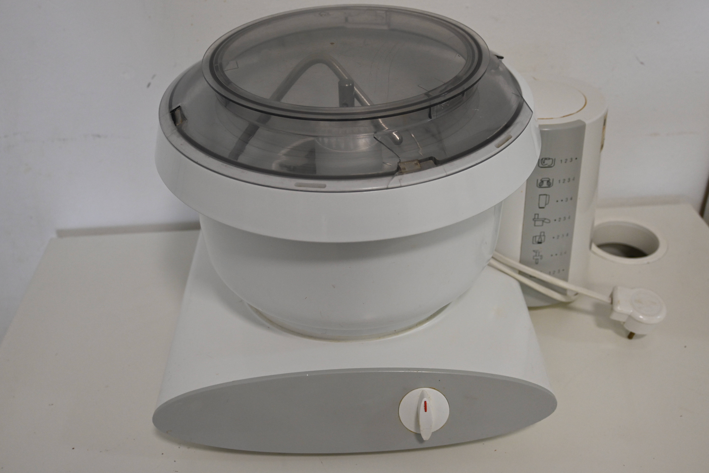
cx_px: 354
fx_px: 738
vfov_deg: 35.5
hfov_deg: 51.3
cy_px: 236
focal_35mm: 38
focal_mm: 25
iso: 800
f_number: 4.2
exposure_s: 1/125
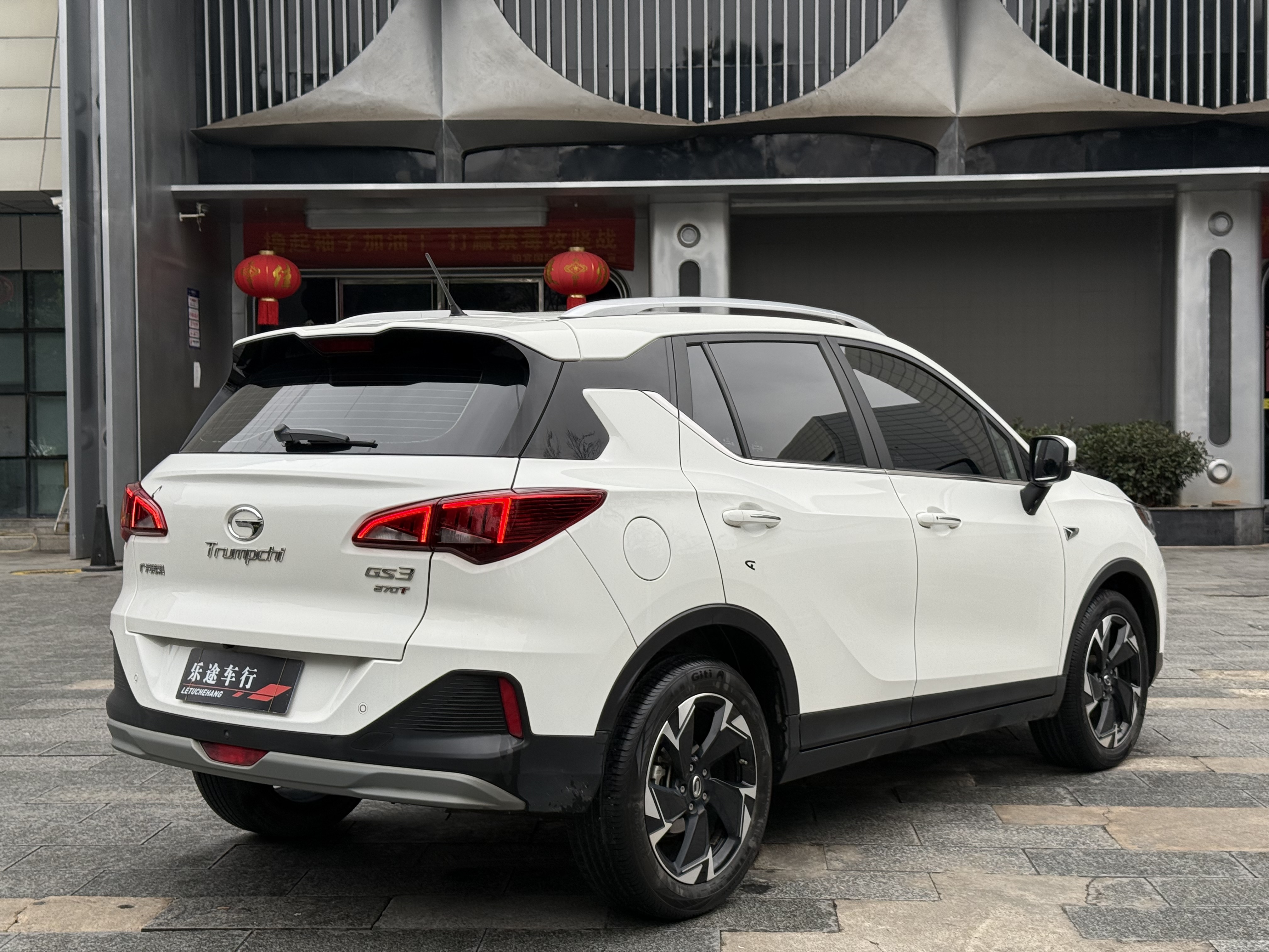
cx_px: 634
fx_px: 1760
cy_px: 476
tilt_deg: -0.7
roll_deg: +0.7
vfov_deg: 30.3
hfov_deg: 39.7
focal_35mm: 48
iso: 64
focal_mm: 6.76
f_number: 1.78
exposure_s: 1/348
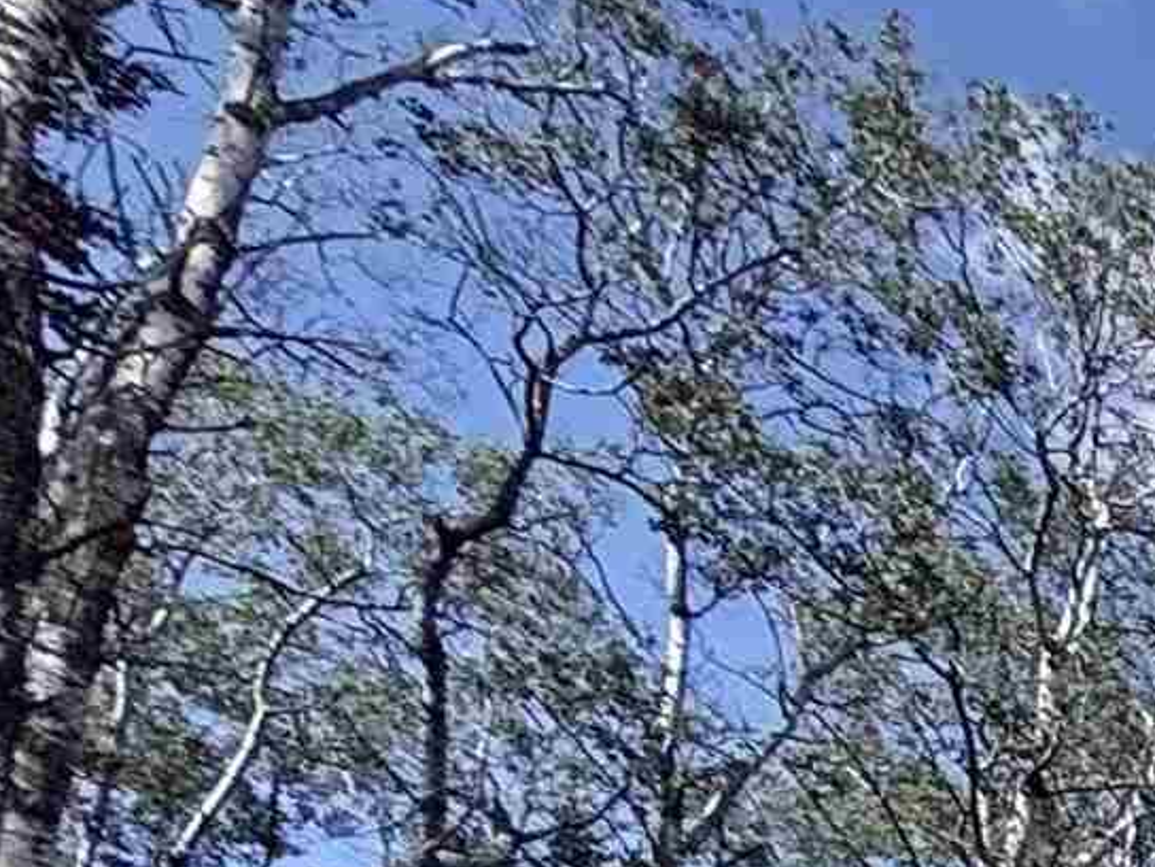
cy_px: 2388
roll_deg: +1.3
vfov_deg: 12.2
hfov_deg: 12.7
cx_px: 3208
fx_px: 2636
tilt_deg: -3.9
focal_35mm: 79
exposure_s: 1/2237
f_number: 2.2
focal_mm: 2.22
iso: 50
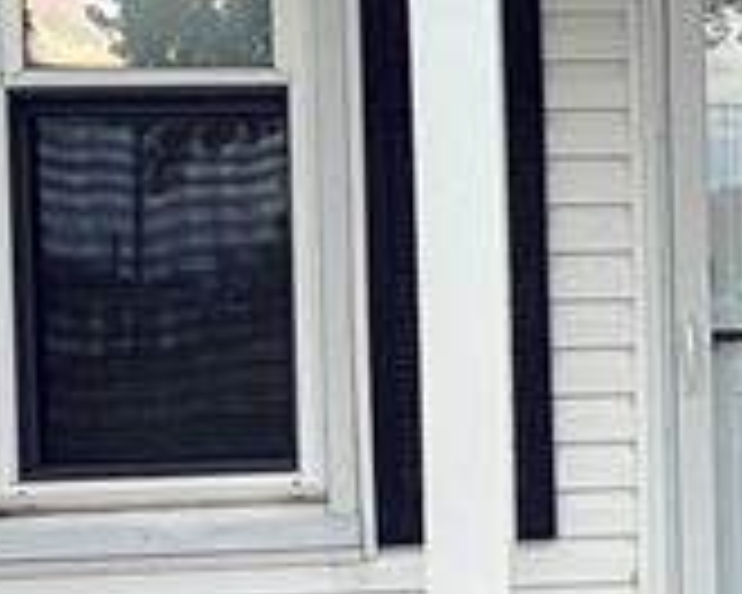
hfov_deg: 20.5
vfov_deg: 18.1
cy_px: 356
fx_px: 1867
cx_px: 971
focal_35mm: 85
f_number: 2.2
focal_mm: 2.22
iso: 50
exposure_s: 1/268
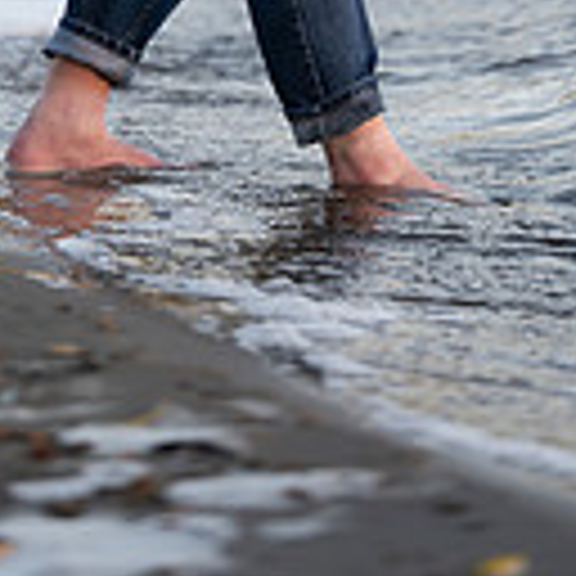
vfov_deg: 4.3
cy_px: -428
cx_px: 225
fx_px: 7587
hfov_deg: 4.3
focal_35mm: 403
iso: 400
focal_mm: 135
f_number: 1.8
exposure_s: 1/1000
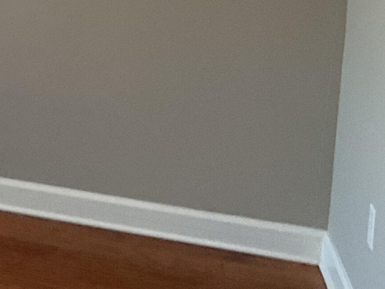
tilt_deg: -2.3
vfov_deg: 13.5
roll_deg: -5.4
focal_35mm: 101
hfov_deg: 17.1
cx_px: -236
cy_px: -196
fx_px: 1123
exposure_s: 1/60
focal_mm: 3
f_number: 1.8
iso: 80
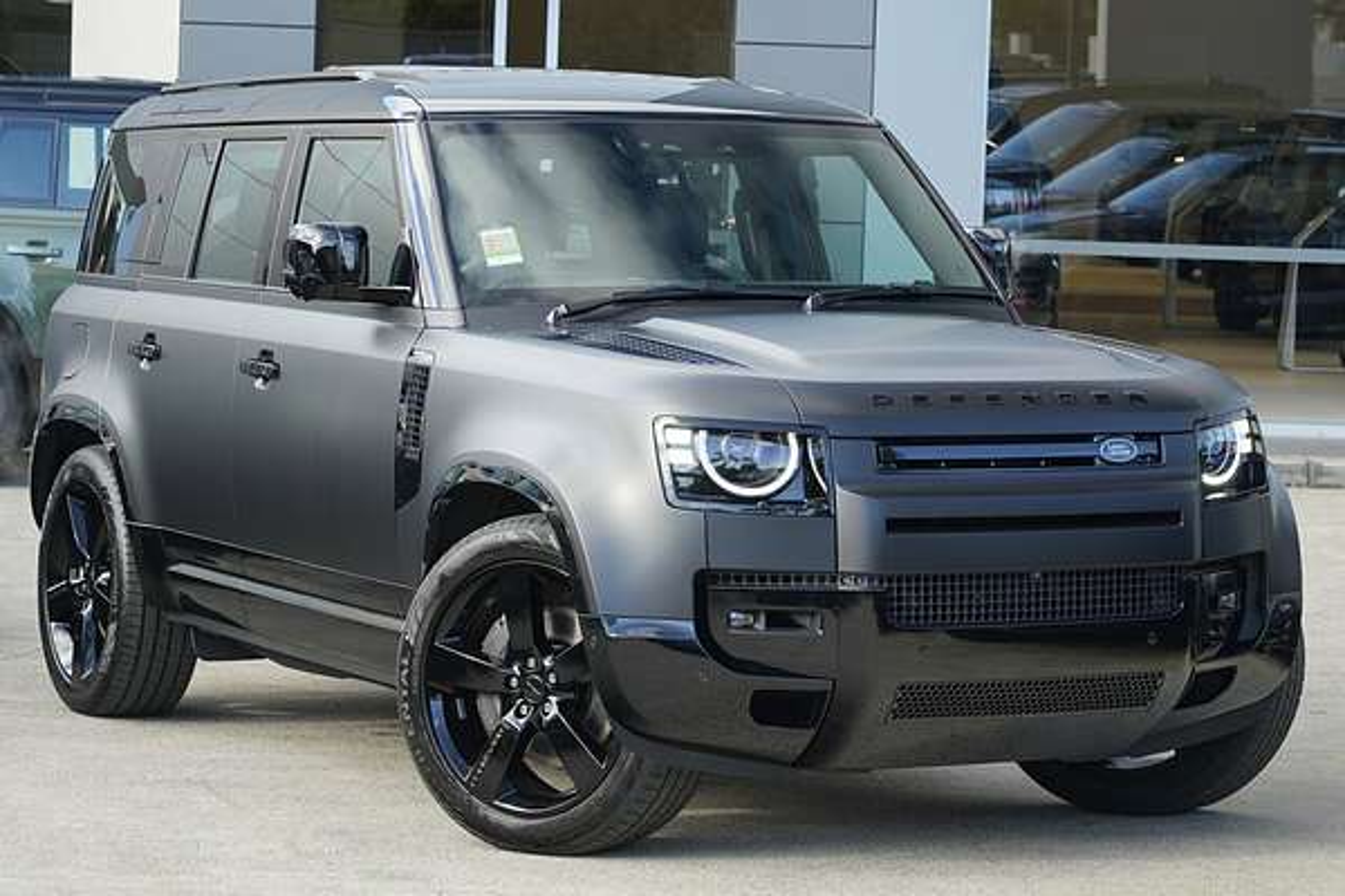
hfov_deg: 21.0
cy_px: 448
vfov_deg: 14.1
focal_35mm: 97
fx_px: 3624
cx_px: 672
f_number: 7.1
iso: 1000
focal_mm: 97
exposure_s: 1/250
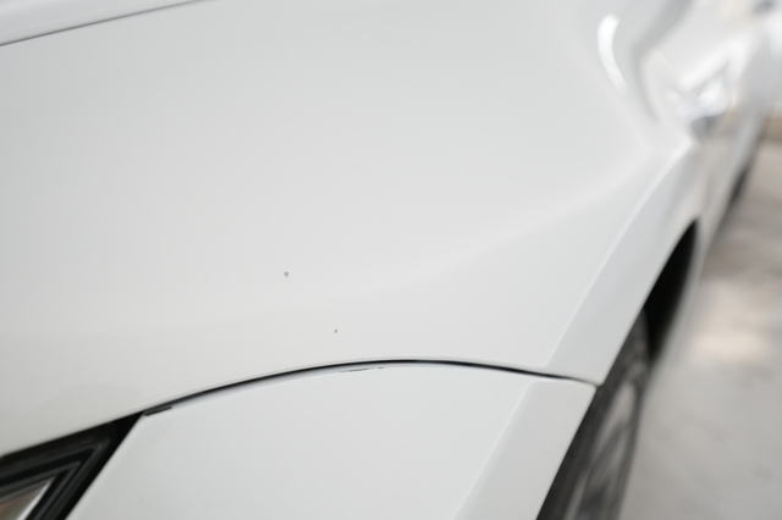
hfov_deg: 65.5
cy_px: 260
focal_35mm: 28
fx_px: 608
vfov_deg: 46.4
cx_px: 391
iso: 2000
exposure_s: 1/100
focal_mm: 28
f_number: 5
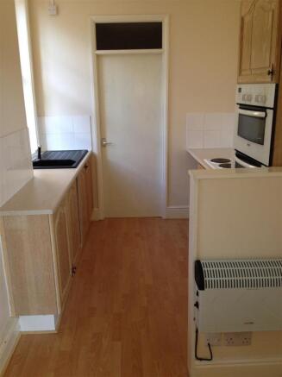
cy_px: 188
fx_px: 381
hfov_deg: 40.6
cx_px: 141
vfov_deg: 52.7
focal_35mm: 35
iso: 64
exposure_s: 1/60
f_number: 2.4
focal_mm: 4.28
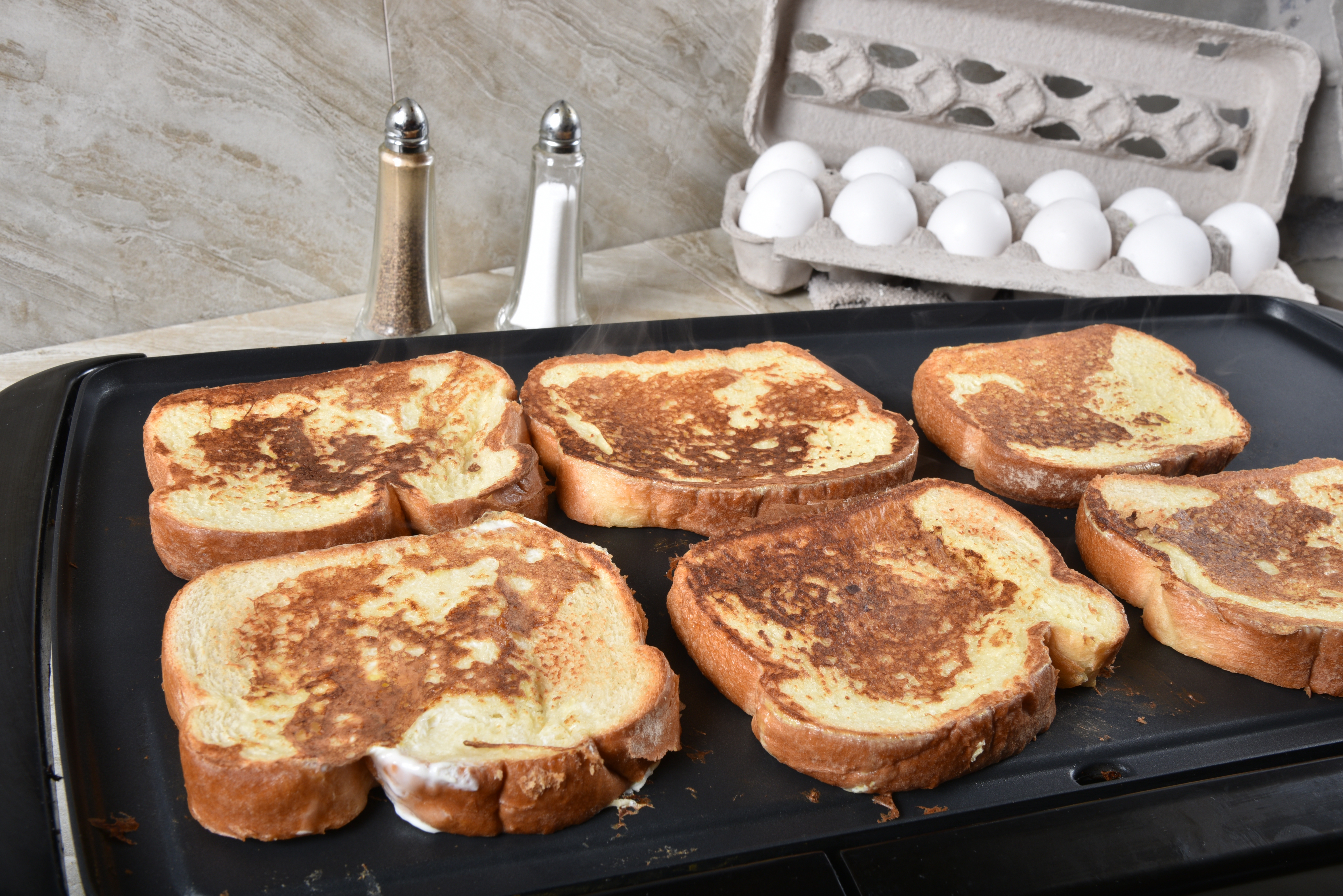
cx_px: 672
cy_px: 448
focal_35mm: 40
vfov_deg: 33.4
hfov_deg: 48.4
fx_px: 1493
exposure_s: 1/200
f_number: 16
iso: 100
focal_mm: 40
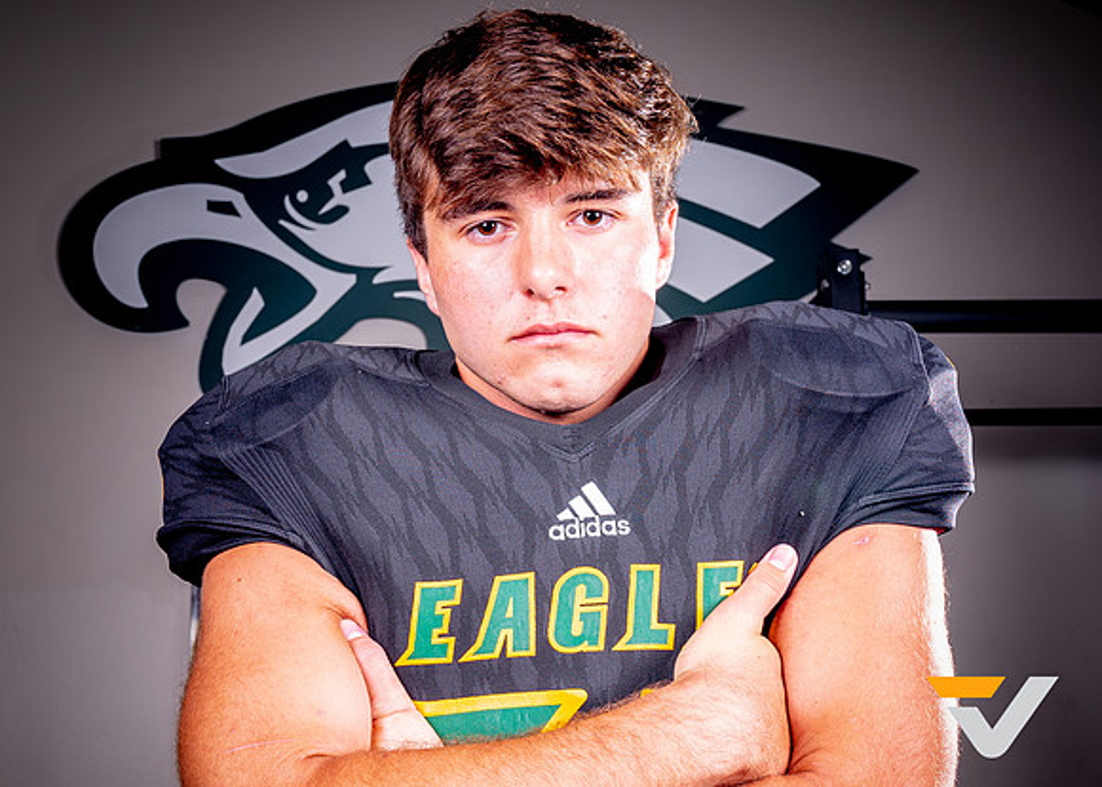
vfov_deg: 25.9
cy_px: 517
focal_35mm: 54
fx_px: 1704
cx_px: 506
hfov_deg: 35.8
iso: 100
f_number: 8
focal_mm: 36
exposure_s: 1/125
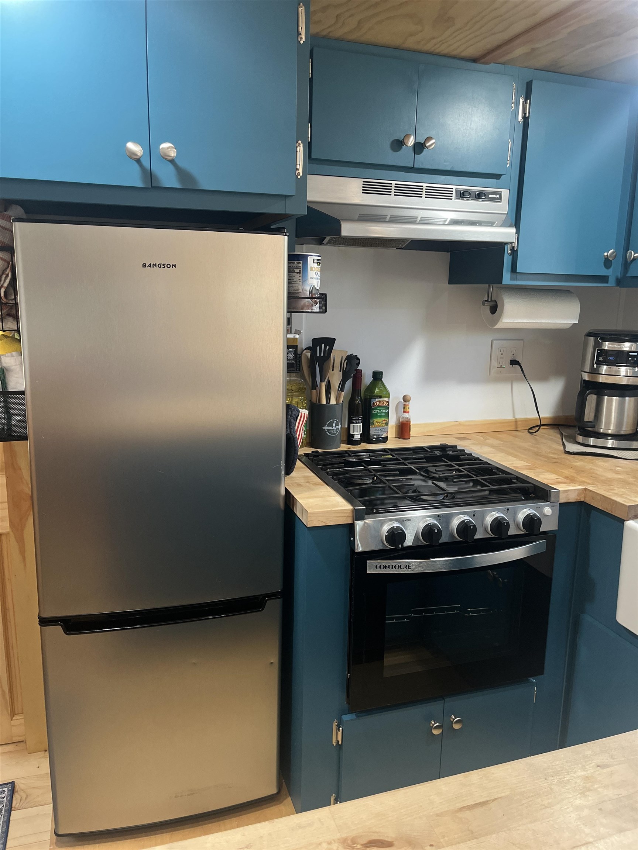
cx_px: 319
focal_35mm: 26
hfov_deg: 53.1
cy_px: 425
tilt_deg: -11.2
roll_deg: -1.7
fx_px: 639
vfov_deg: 67.3
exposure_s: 1/60
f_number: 1.6
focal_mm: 5.1
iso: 160
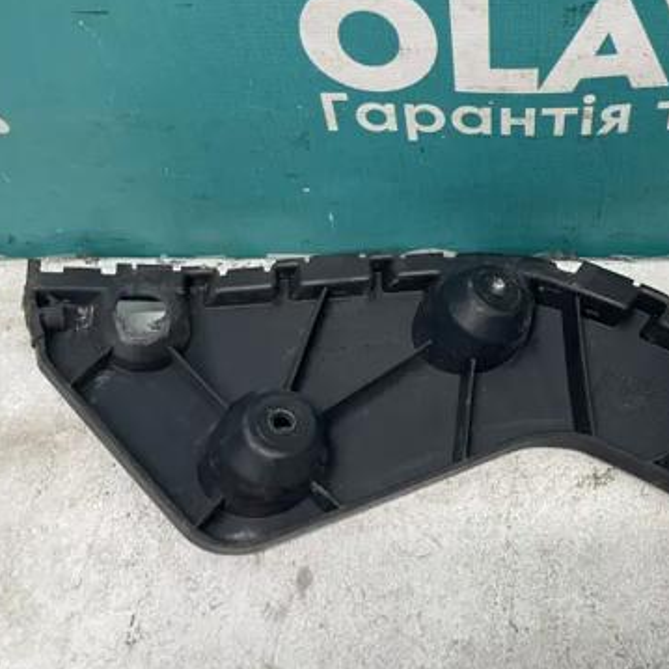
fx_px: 896
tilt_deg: -55.0
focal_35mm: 41
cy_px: 287
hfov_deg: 40.0
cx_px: 488
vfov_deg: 40.8
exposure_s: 1/50
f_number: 1.6
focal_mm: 4.2
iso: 64
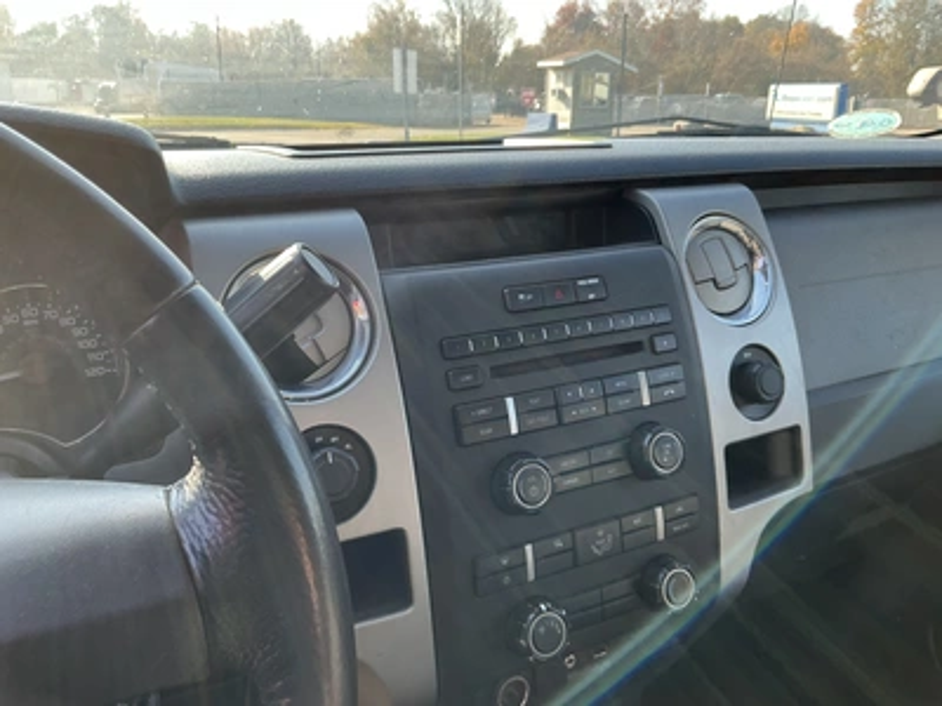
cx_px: 471
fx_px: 762
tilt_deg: -19.2
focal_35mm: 28
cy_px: 353
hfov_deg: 63.4
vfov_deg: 49.7
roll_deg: +2.6
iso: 20
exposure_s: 1/122
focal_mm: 3
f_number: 1.8
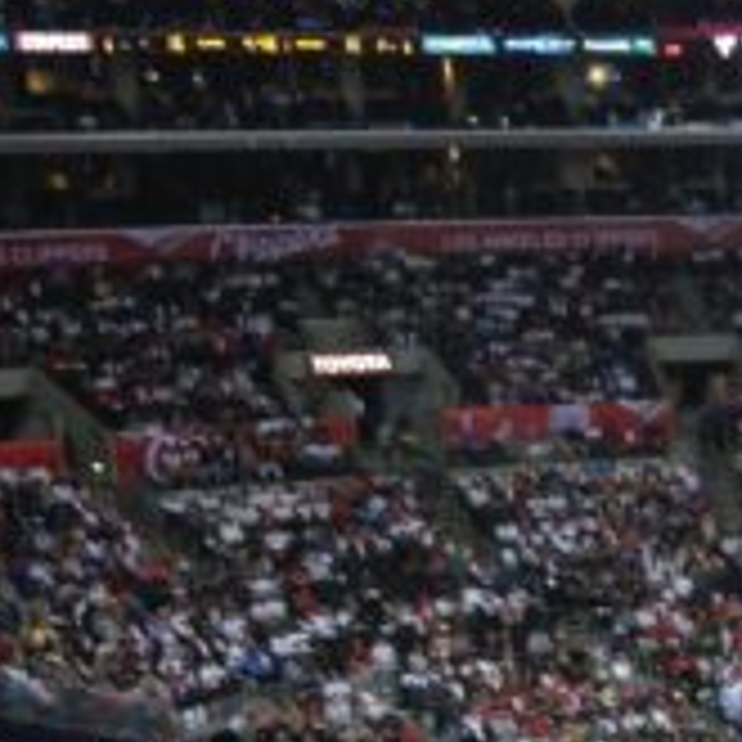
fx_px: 3298
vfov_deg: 12.7
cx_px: 1412
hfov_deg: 11.7
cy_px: 764
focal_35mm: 136
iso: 64
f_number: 2.4
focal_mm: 4.13
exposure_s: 1/20
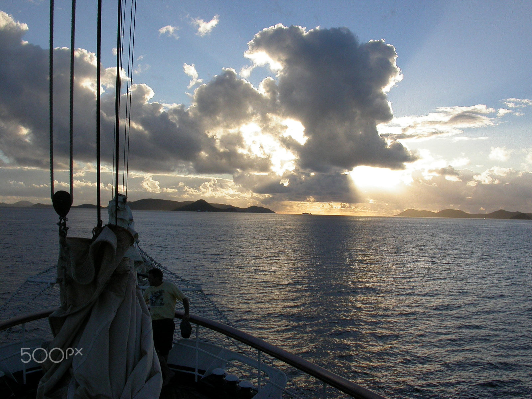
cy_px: 200
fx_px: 584
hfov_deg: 49.0
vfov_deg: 37.7
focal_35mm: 38
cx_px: 266
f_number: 7.5
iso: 100
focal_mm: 7.85
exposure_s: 1/453
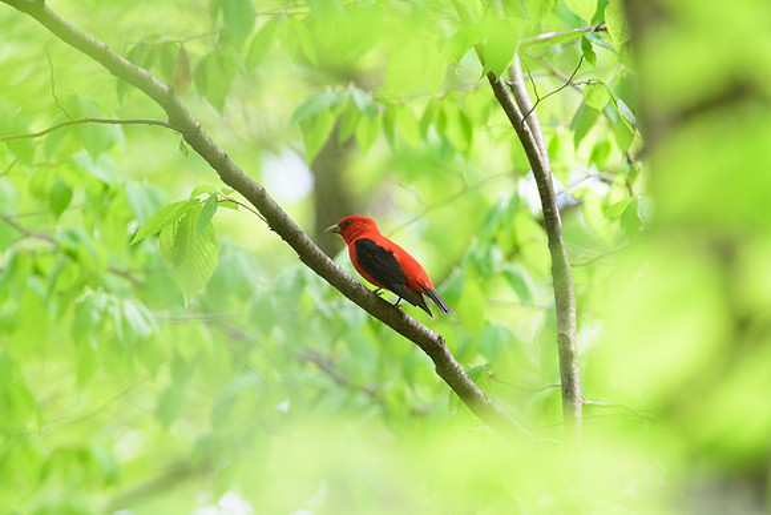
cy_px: 258
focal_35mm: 900
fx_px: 19279
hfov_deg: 2.3
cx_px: 386
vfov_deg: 1.5
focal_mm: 600
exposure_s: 1/160
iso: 1000
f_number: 8
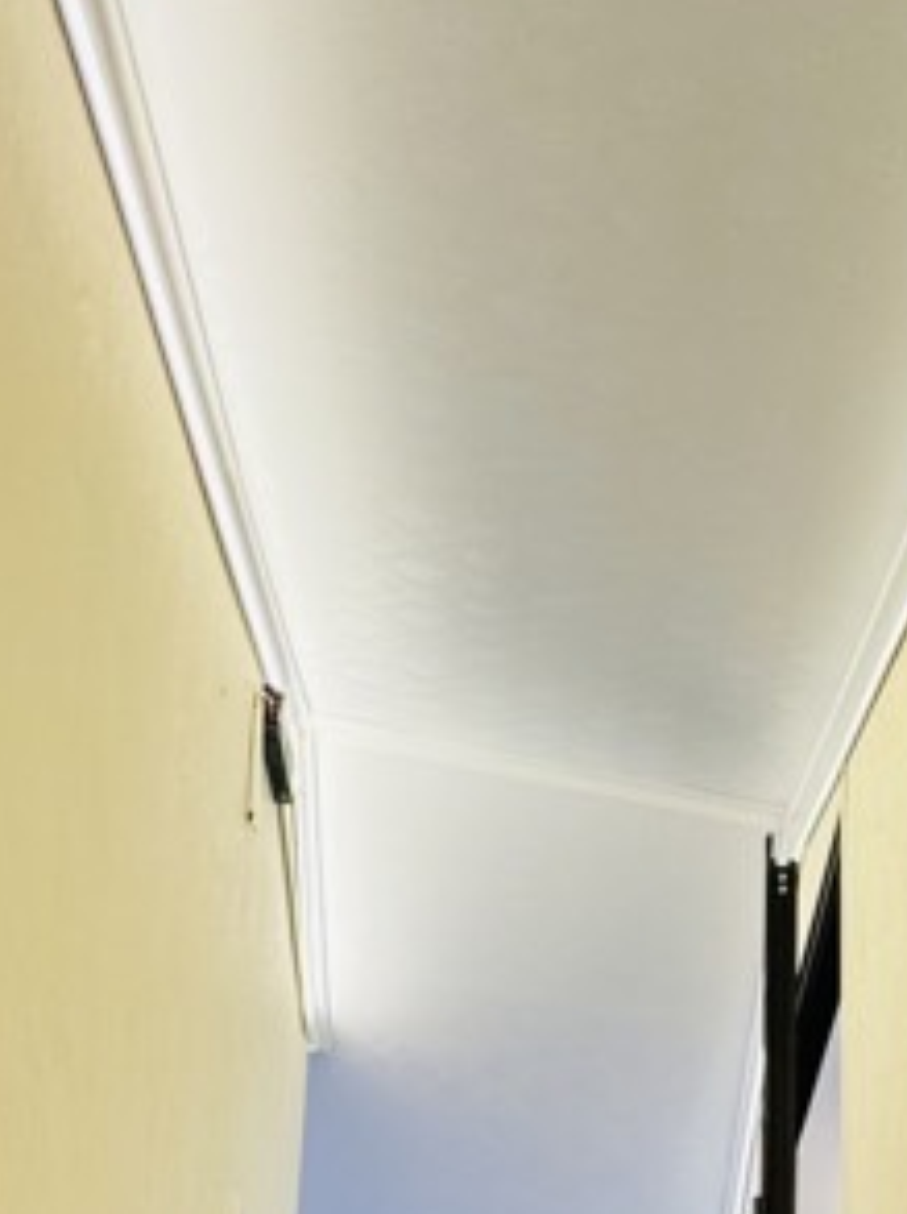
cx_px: 903
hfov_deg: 27.9
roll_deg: +0.5
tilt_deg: +8.7
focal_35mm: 49
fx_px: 1716
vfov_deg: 27.5
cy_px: 1802
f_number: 2.2
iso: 160
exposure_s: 1/50
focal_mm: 2.22
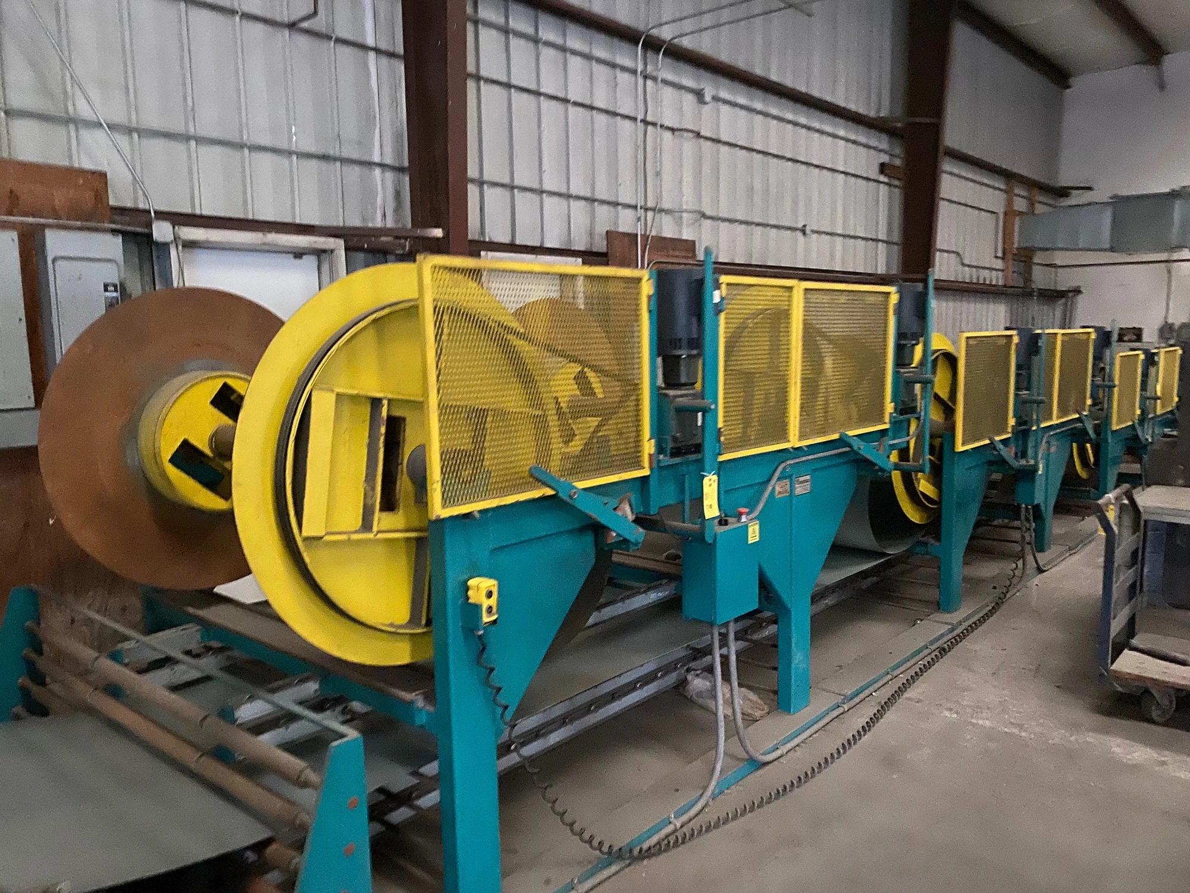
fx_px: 894
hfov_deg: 67.3
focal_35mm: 26
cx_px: 595
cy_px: 446
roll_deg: +1.6
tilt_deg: -6.8
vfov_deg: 53.1
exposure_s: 1/8
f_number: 1.8
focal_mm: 4.25
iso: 500
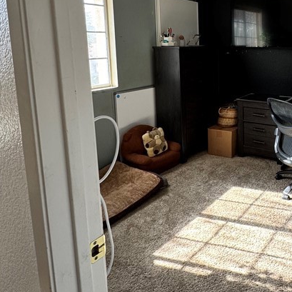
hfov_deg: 48.0
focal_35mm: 31
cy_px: 84
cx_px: 253
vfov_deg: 50.9
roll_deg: +0.1
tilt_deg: -7.7
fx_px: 296
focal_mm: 2.22
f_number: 2.2
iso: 160
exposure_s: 1/99
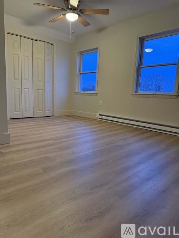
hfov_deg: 56.8
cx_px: 90
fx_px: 166
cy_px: 119
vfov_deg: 71.6
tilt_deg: -9.1
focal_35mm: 24
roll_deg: -2.3
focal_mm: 6.76
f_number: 1.78
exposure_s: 1/60
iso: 400
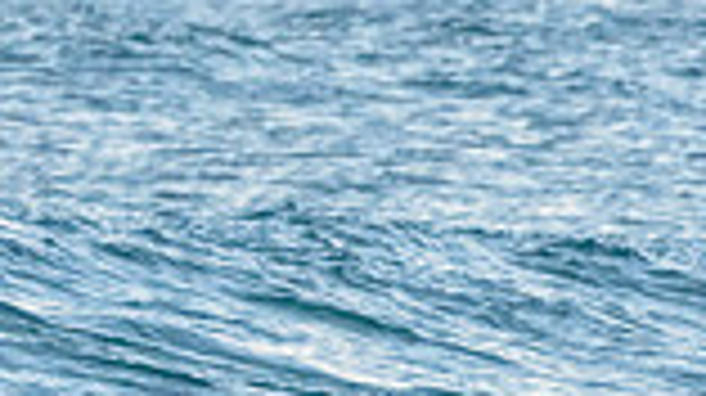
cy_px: 205
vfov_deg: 0.7
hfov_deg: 1.3
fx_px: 32041
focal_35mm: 1713
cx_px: -520
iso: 2200
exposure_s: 1/2000
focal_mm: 360
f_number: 5.6
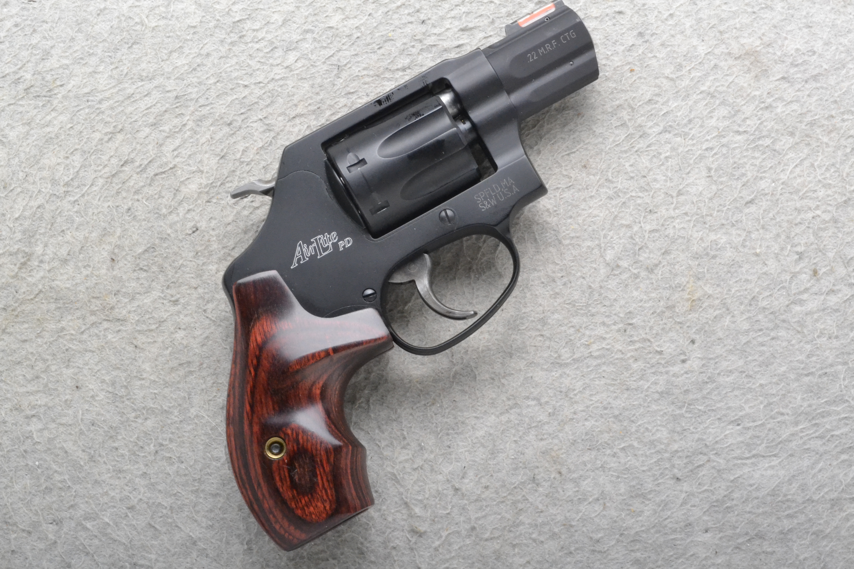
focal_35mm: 72
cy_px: 284
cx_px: 427
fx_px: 1708
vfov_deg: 18.9
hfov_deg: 28.1
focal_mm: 48
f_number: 20
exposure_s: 1/160
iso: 3200
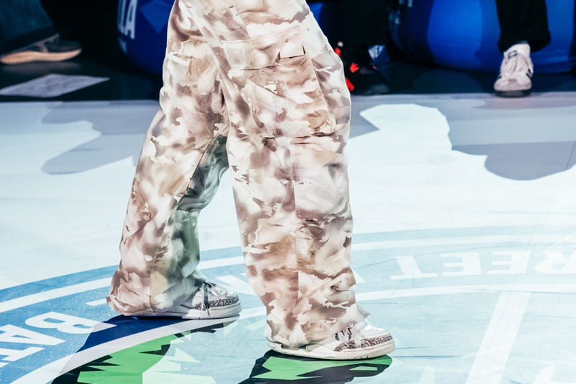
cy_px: -58
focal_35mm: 217
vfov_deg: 6.3
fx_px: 3472
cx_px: 417
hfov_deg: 9.5
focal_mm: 62
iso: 3200
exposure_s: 1/800
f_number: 2.8
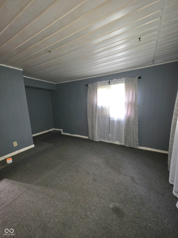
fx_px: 89
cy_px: 119
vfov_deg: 106.2
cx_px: 89
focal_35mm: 13
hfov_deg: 89.9
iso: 1250
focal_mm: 2.2
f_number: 1.9
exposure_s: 1/8.01
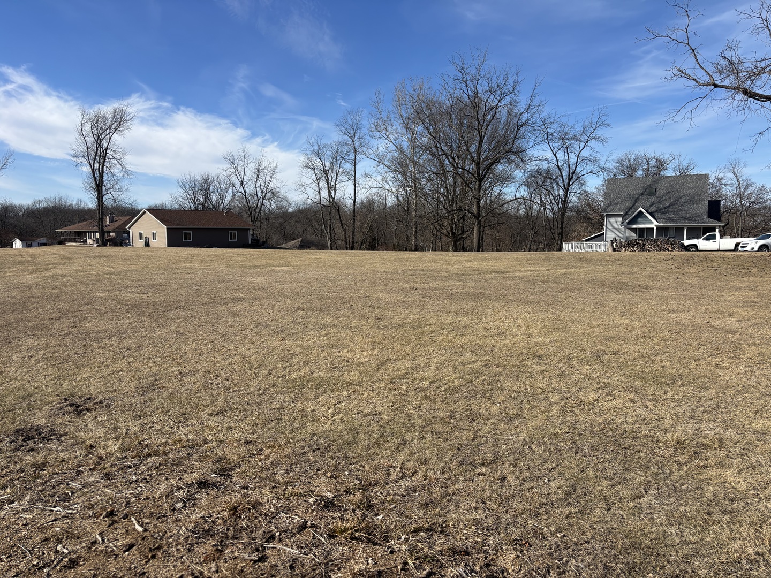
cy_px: 289
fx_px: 579
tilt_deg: -5.9
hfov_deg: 67.3
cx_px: 386
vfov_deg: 53.1
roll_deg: +0.2
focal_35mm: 26
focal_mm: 5.96
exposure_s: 1/3937
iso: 50
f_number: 1.6
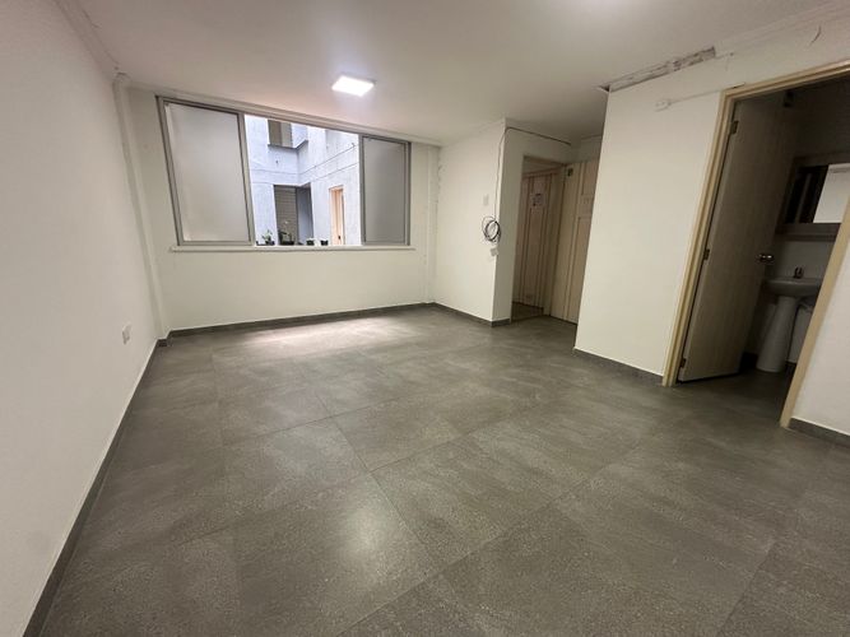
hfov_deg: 102.1
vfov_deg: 85.7
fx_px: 344
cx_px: 425
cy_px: 318
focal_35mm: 14
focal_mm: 2.22
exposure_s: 1/120
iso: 200
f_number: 2.2
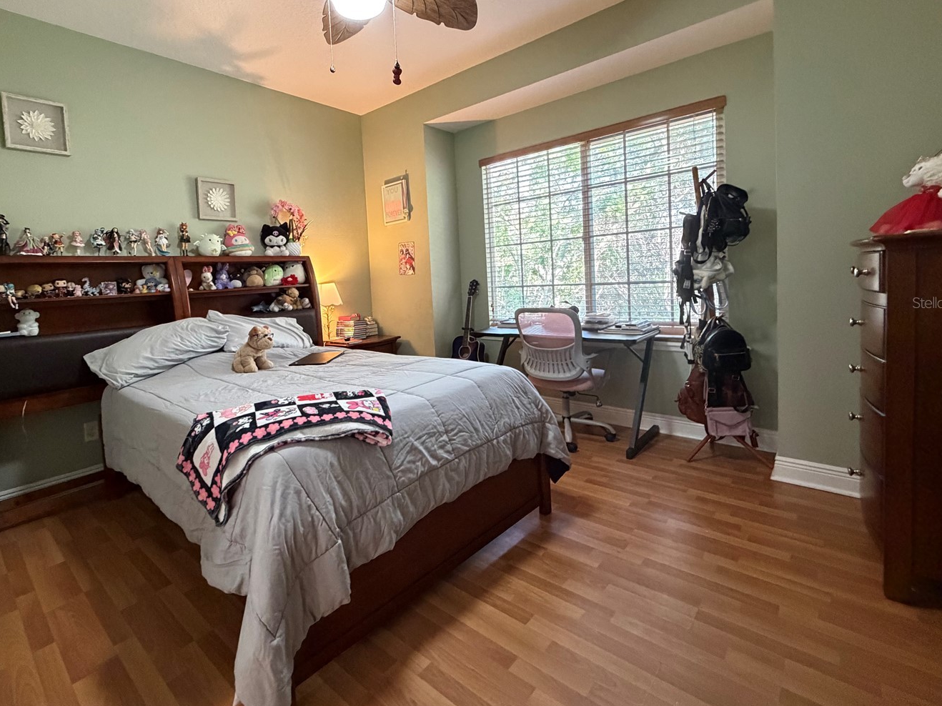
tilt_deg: -3.5
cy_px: 302
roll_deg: +3.3
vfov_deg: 74.3
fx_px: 463
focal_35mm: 17
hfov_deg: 90.5
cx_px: 408
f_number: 2.2
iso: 800
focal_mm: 2.22
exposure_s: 1/60
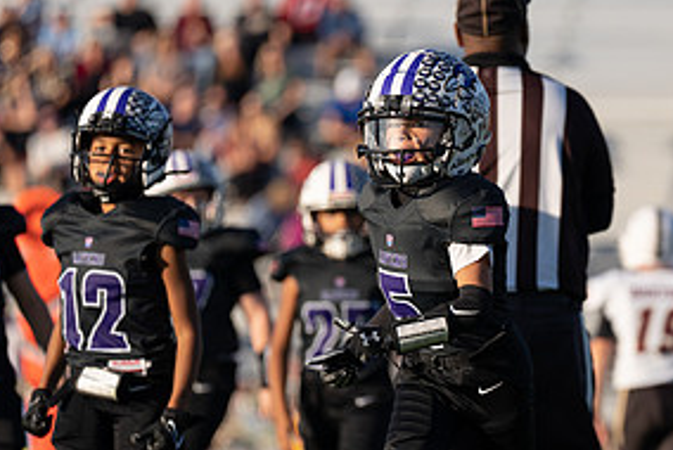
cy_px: 283
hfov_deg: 5.0
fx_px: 7635
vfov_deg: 3.4
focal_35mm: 408
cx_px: 481
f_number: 2.8
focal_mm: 200
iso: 100
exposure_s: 1/1600
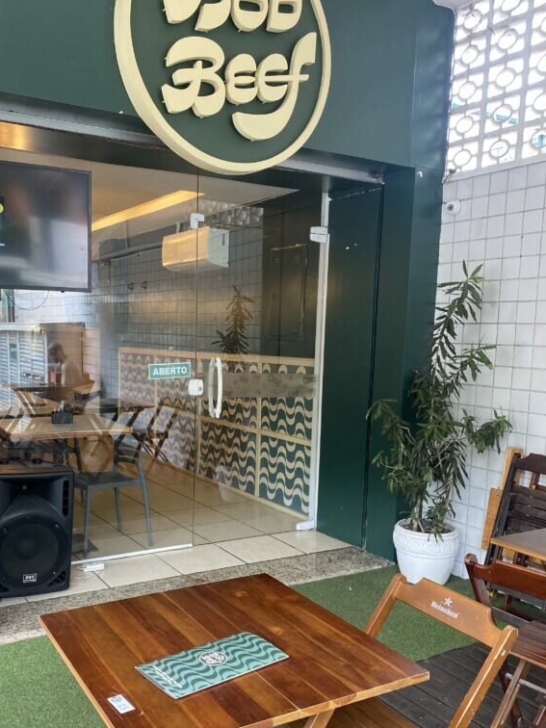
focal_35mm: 33
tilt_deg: -6.7
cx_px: 227
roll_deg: -1.5
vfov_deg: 55.0
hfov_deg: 42.8
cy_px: 428
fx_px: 694
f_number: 1.8
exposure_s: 1/120
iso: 125
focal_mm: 4.25
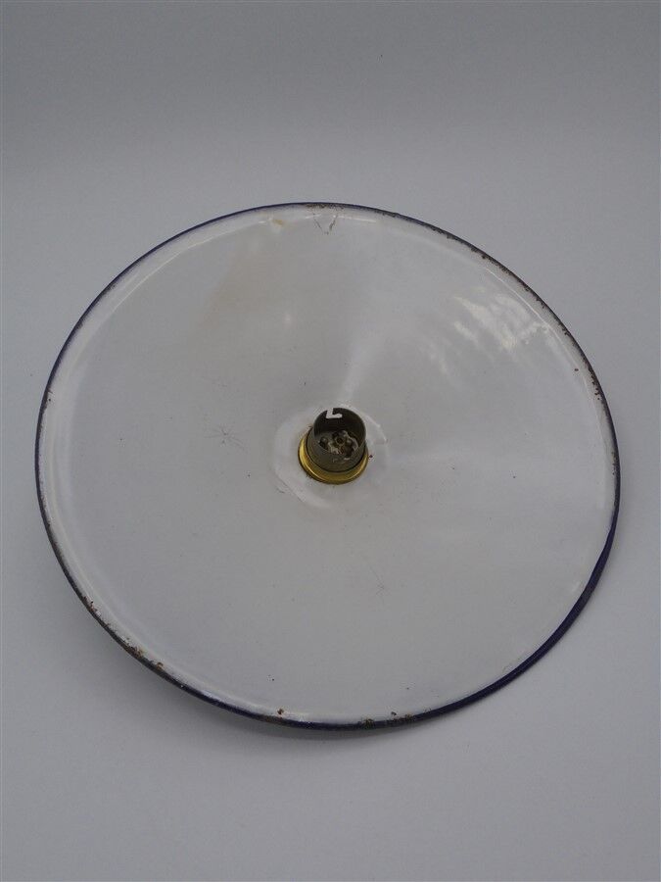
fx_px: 866
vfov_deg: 54.0
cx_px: 330
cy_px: 441
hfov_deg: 41.8
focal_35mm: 34
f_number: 4
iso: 100
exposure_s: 1/640
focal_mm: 6.1
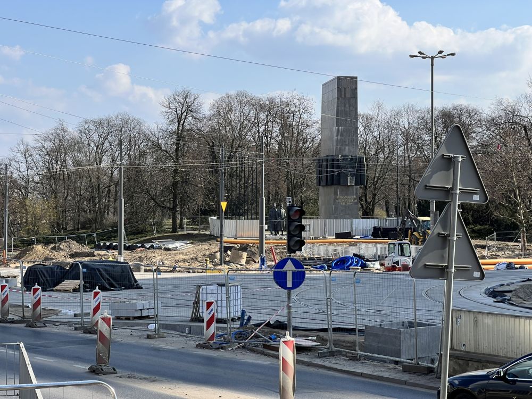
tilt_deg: +0.3
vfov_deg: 19.1
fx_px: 1183
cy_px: 200
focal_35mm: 77
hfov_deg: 25.3
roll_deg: +0.3
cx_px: 266
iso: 32
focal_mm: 9
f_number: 2.8
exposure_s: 1/704
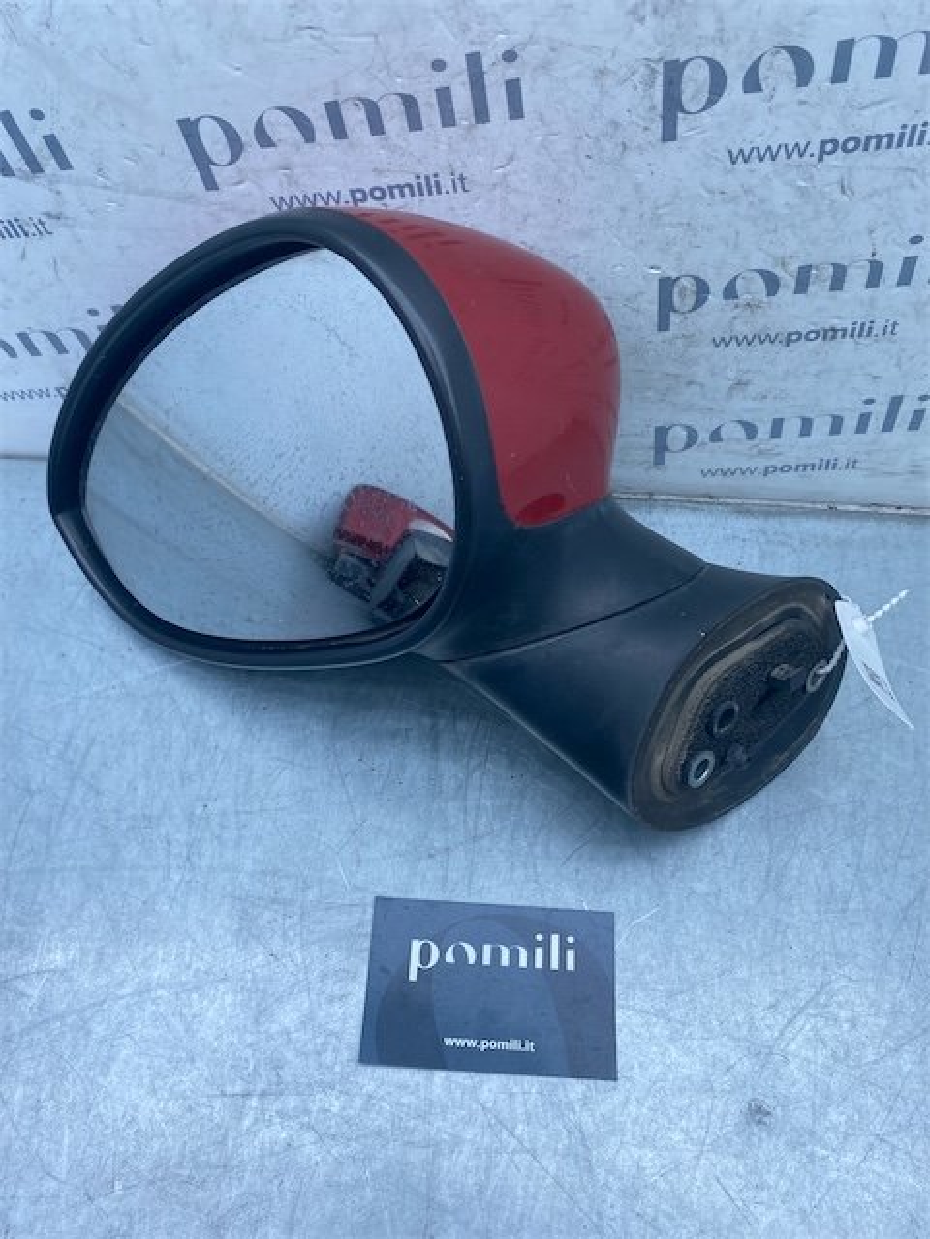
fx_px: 931
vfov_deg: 67.3
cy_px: 620
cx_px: 465
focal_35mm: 26
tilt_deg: -61.3
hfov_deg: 53.1
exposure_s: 1/767
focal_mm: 4.25
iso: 32
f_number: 1.8
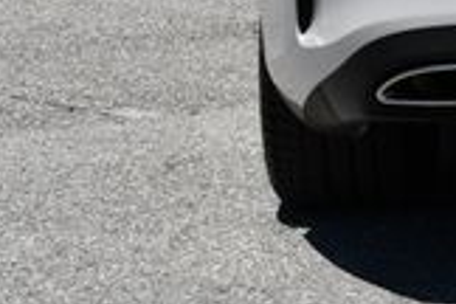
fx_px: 3508
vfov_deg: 4.9
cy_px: -194
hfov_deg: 7.3
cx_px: 791
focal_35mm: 277
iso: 100
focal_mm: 35
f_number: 10
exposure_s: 1/400
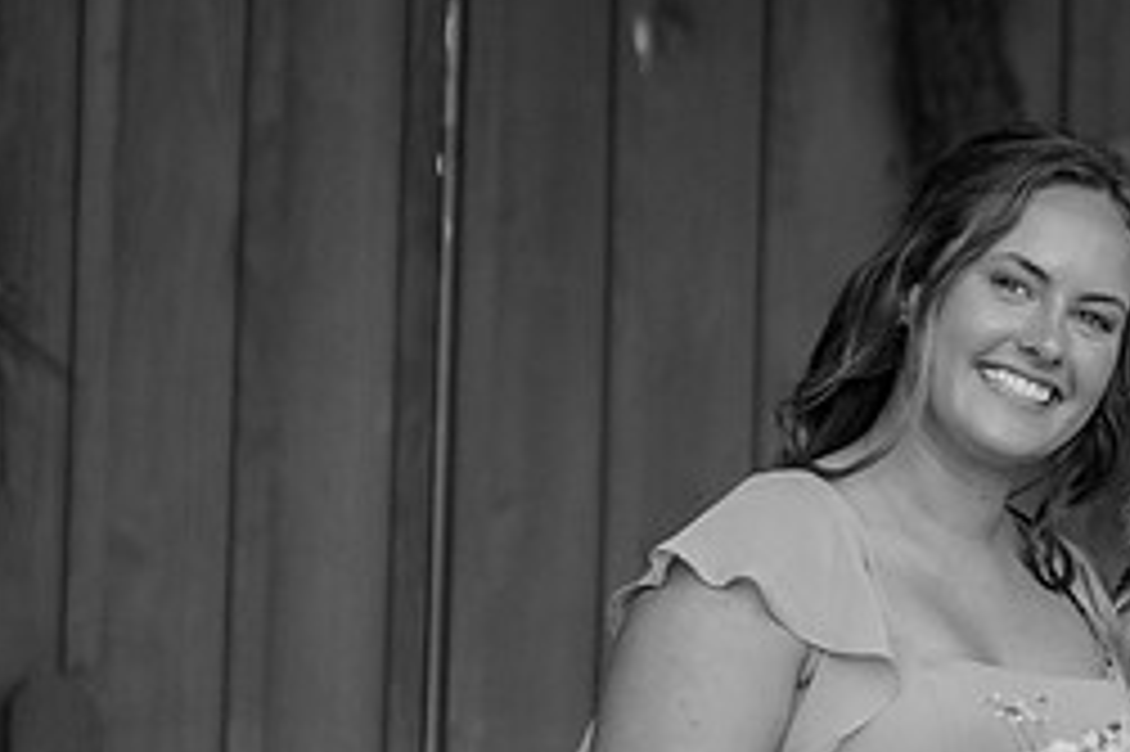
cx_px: 1090
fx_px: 6148
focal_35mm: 196
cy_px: 753
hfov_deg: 10.4
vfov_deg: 7.0
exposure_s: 1/5000
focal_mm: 50
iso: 1000
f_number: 1.8
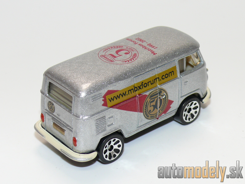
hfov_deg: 19.3
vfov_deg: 14.5
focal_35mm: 102
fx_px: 722
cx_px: 122
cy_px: 92
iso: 100
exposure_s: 1/30
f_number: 4
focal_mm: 13.3
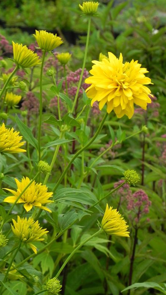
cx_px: 80
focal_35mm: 141
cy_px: 148
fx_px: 1102
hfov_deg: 8.6
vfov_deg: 15.2
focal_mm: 23
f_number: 5.6
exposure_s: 1/160
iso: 160
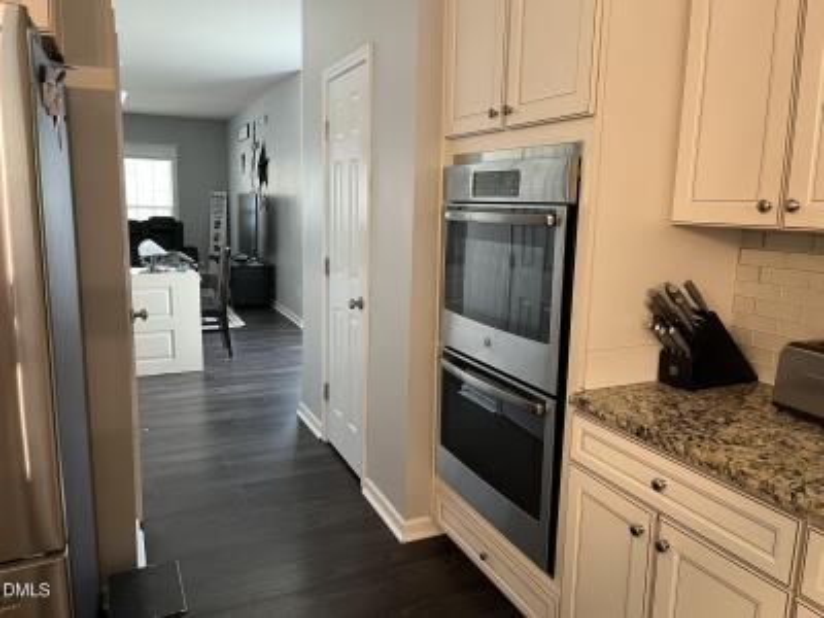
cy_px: 309
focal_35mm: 26
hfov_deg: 67.3
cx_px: 412
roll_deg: -1.4
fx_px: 619
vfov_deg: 53.1
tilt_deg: -9.6
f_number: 1.6
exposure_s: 1/60
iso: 250
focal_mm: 5.1
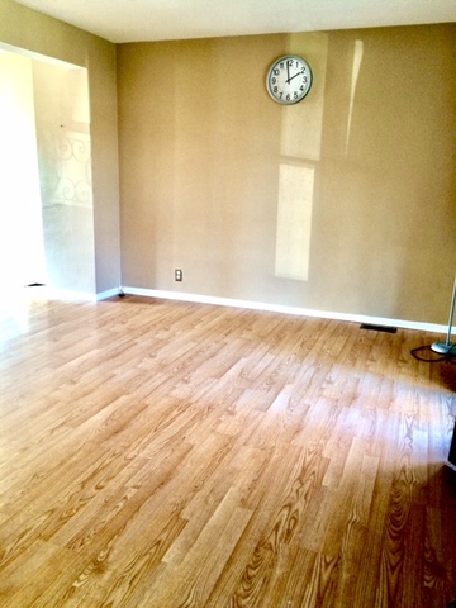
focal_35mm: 29
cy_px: 304
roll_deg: -1.8
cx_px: 228
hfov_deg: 48.2
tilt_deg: -15.4
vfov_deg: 61.7
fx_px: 509
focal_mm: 4.15
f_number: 2.2
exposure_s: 1/30
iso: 80
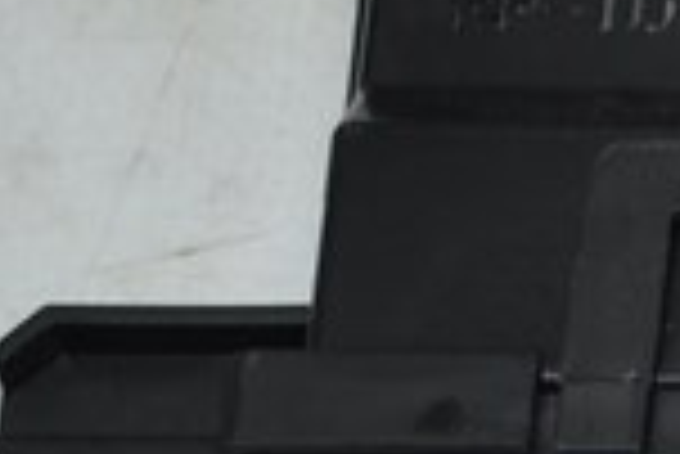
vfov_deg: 4.5
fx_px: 5767
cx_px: 1351
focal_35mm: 305
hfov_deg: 6.5
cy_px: -119
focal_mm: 30
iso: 280
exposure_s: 1/125
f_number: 4.5
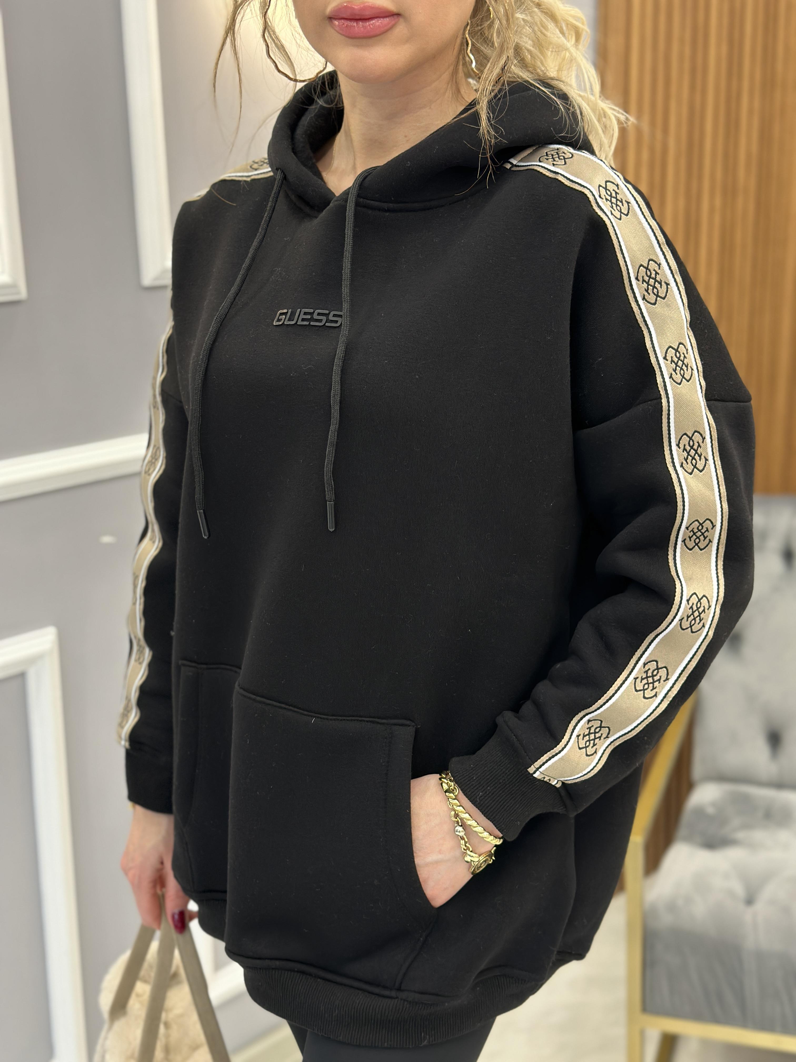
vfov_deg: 39.7
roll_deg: +1.0
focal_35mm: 48
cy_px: 531
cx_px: 398
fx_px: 1472
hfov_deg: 30.3
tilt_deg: -14.4
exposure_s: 1/50
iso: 100
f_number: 1.78
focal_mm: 6.86
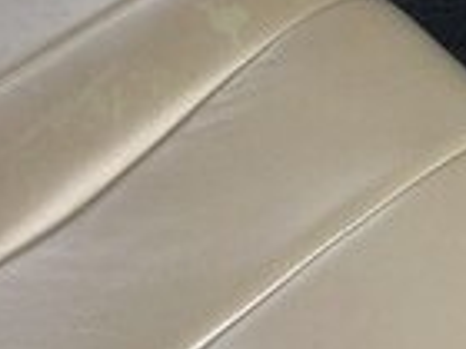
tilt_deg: -23.7
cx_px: 586
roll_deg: -4.0
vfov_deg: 10.3
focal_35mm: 137
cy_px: -251
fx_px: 1844
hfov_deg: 13.9
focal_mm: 4.15
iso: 50
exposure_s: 1/100
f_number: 2.2
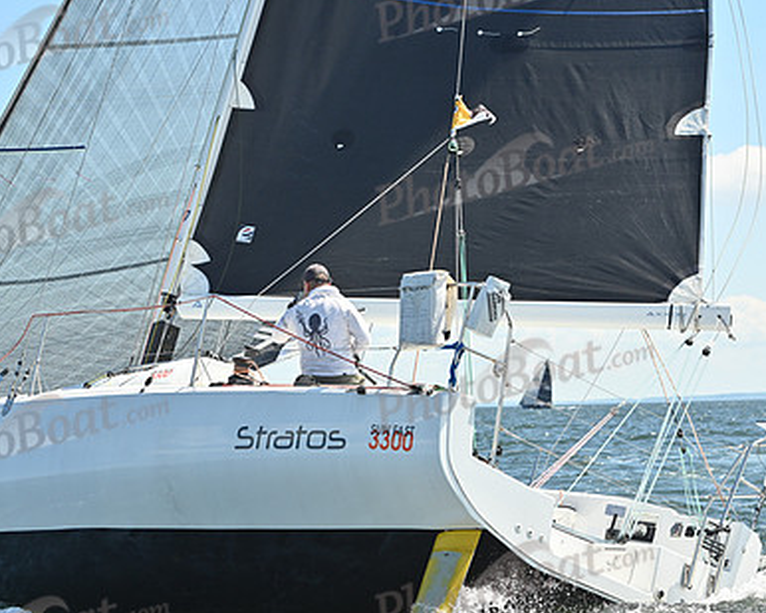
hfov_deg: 17.4
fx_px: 2494
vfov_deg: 14.0
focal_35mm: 110
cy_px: 305
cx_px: 274
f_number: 6.3
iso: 250
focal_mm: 78
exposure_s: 1/1250
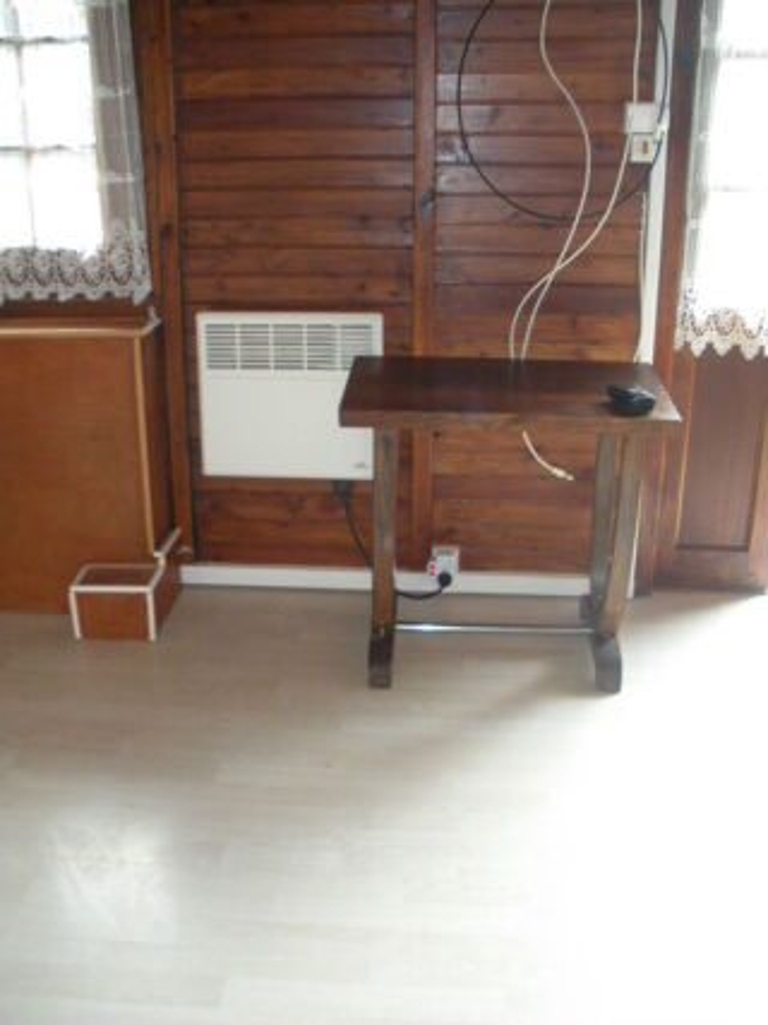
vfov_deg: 52.6
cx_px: 384
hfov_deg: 40.7
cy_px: 512
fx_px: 1036
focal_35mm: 35
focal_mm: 6.3
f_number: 3.5
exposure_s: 1/30
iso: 400
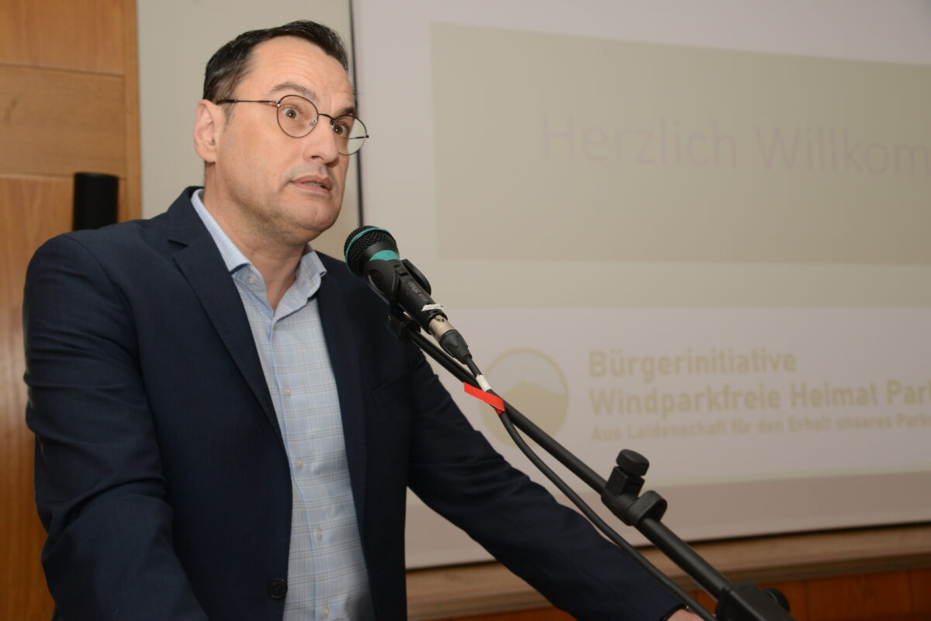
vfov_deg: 29.2
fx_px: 1190
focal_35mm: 46
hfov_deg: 42.7
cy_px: 310
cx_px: 466
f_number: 7.1
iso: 1000
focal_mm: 46
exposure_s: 1/60
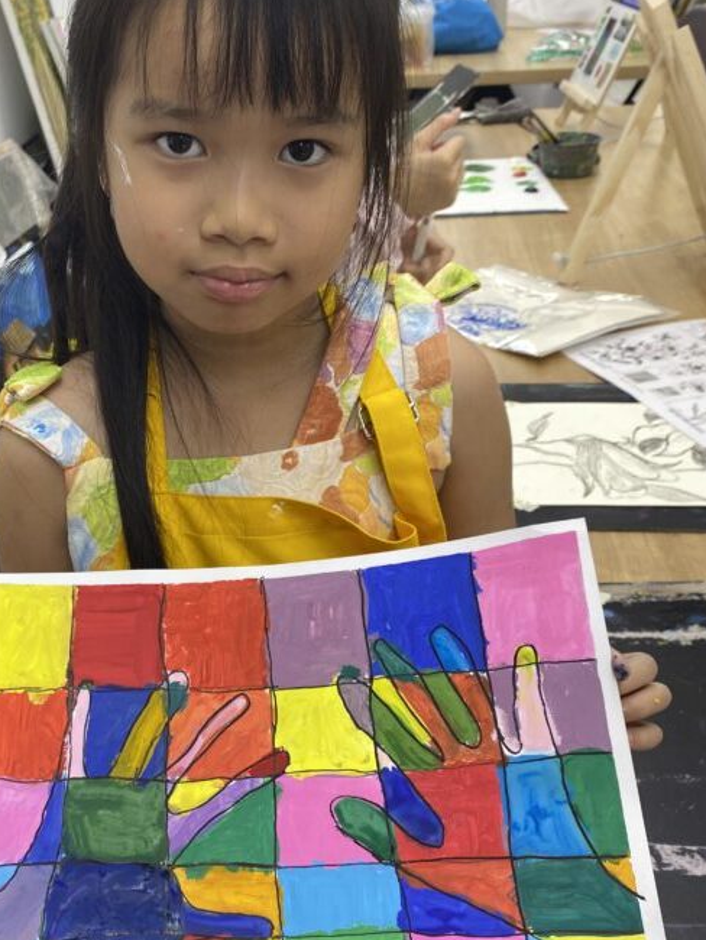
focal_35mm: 40
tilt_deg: -30.0
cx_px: 234
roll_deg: +5.2
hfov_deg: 35.6
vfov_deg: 46.7
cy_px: 529
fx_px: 1087
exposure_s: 1/100
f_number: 1.8
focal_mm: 4.25
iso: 64
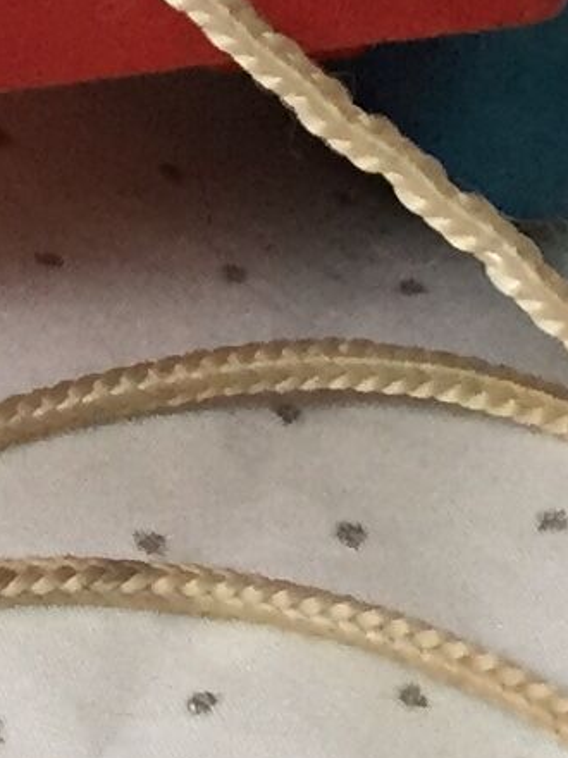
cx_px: -131
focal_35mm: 215
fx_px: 4704
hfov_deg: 6.9
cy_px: -1010
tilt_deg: -30.6
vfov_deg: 8.5
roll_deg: -4.4
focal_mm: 4.15
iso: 200
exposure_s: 1/33
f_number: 2.2
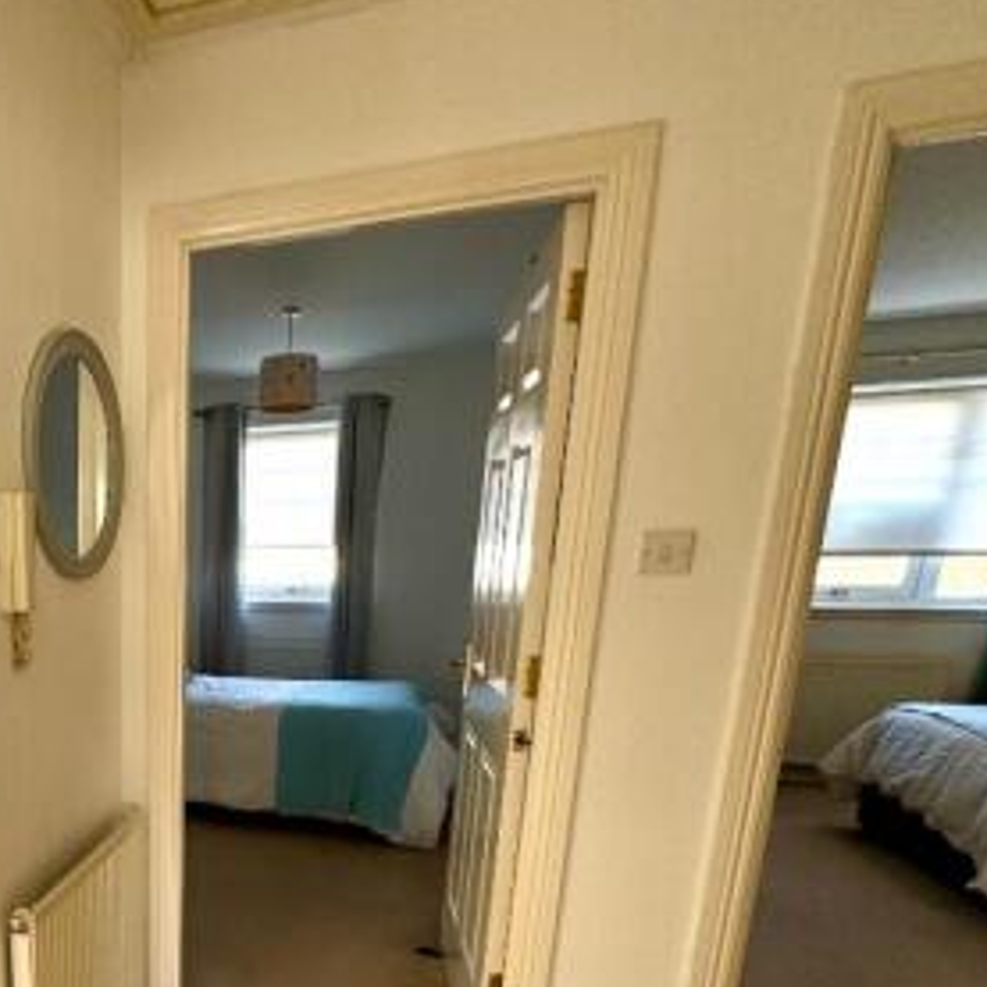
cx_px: 77
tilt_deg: -13.6
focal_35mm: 26
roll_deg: +1.4
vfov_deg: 57.5
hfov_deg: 52.6
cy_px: 754
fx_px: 839
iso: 50
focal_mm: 2.22
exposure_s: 1/99
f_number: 2.2
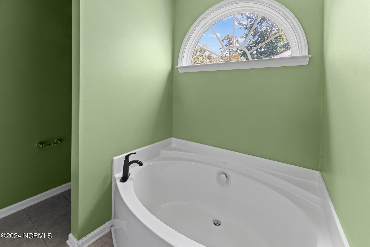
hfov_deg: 104.3
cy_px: 124
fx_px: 144
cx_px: 185
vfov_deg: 81.2
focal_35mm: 14
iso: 400
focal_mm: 14
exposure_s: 1/2.5
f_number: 9
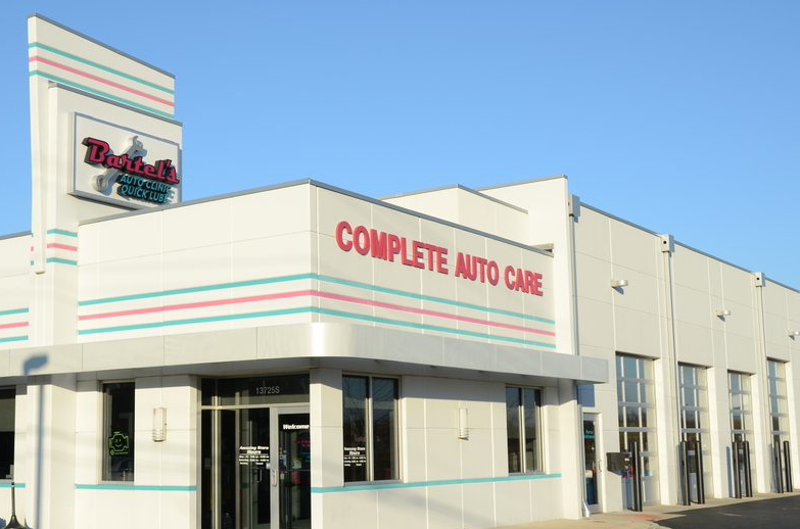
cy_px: 291
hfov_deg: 38.7
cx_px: 300
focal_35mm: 51
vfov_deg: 26.3
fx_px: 1131
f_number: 8
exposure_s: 1/250
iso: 100
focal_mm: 26
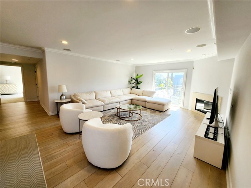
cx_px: 126
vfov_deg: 89.9
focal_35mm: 13
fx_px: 94
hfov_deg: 106.2
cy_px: 94
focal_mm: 1.74
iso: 40
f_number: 2.2
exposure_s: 1/120
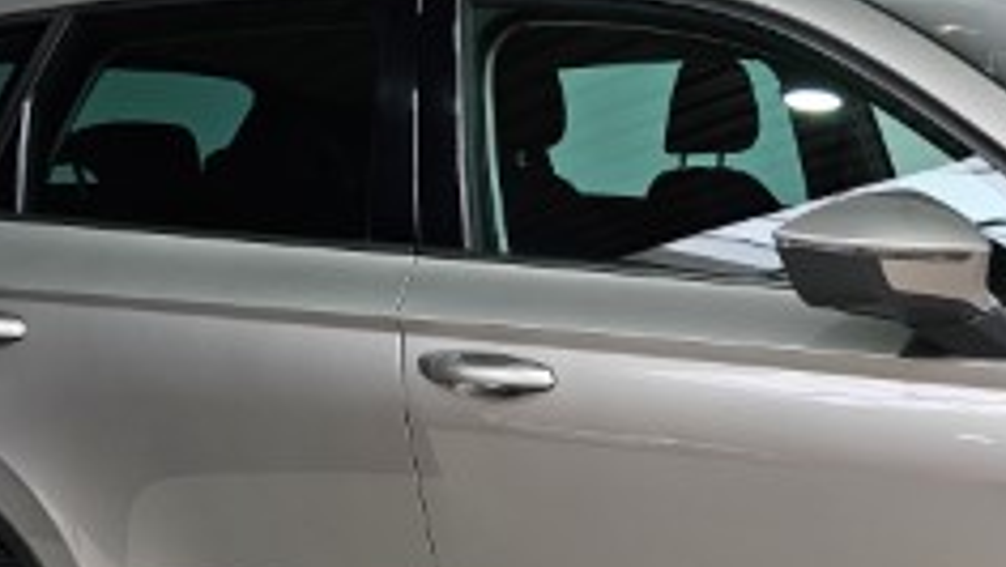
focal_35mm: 68
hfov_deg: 29.2
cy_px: 622
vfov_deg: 17.2
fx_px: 1815
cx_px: 985
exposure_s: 1/100
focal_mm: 6.3
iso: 32
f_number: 1.7
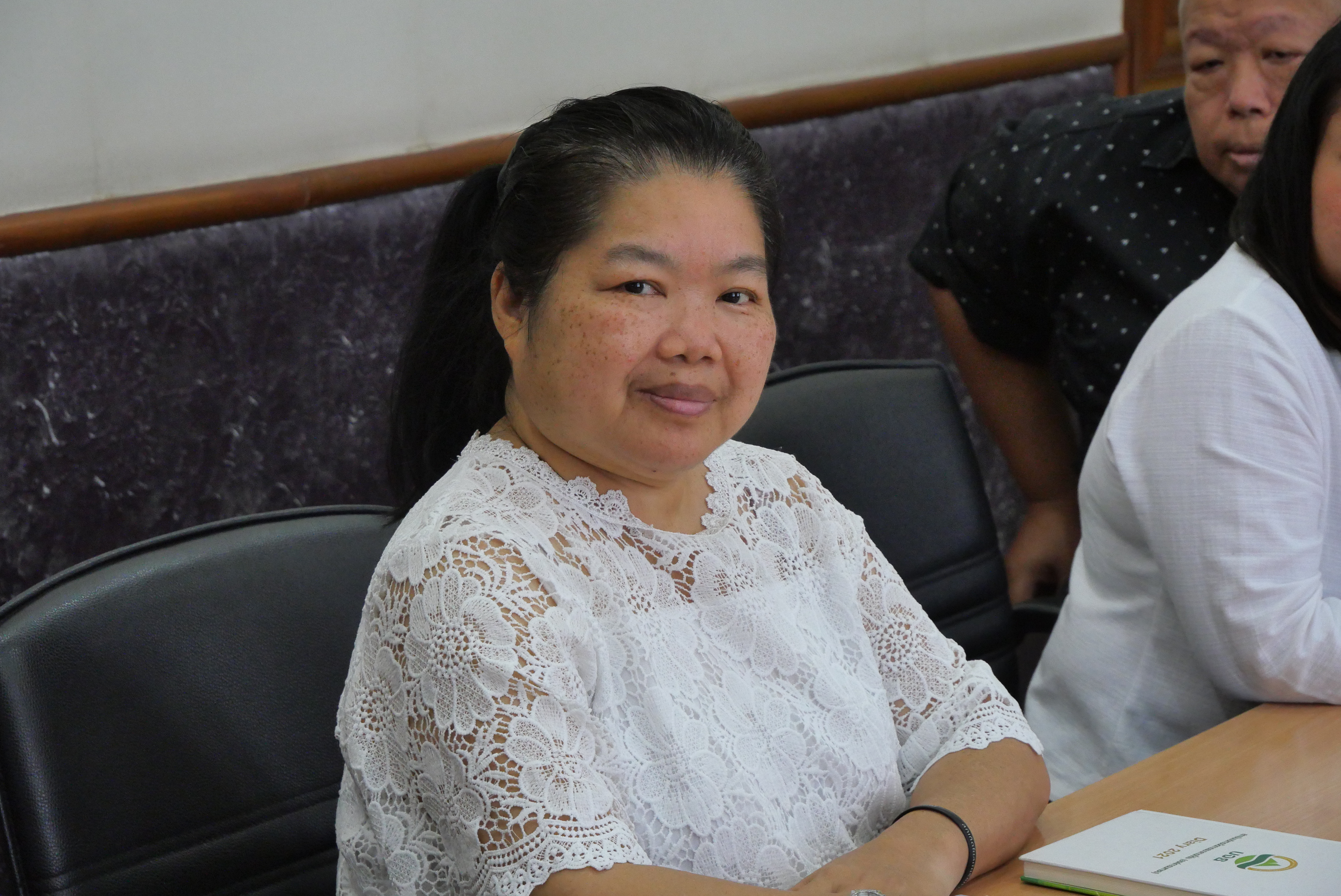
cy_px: 448
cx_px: 670
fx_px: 4622
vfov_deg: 11.1
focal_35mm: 124
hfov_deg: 16.5
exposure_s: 1/80
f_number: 5.6
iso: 2000
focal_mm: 60
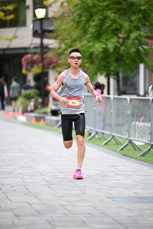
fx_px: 1274
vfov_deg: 10.3
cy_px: 114
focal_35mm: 200
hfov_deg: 6.9
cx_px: 76
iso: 1600
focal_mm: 200
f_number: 2.8
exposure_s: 1/800
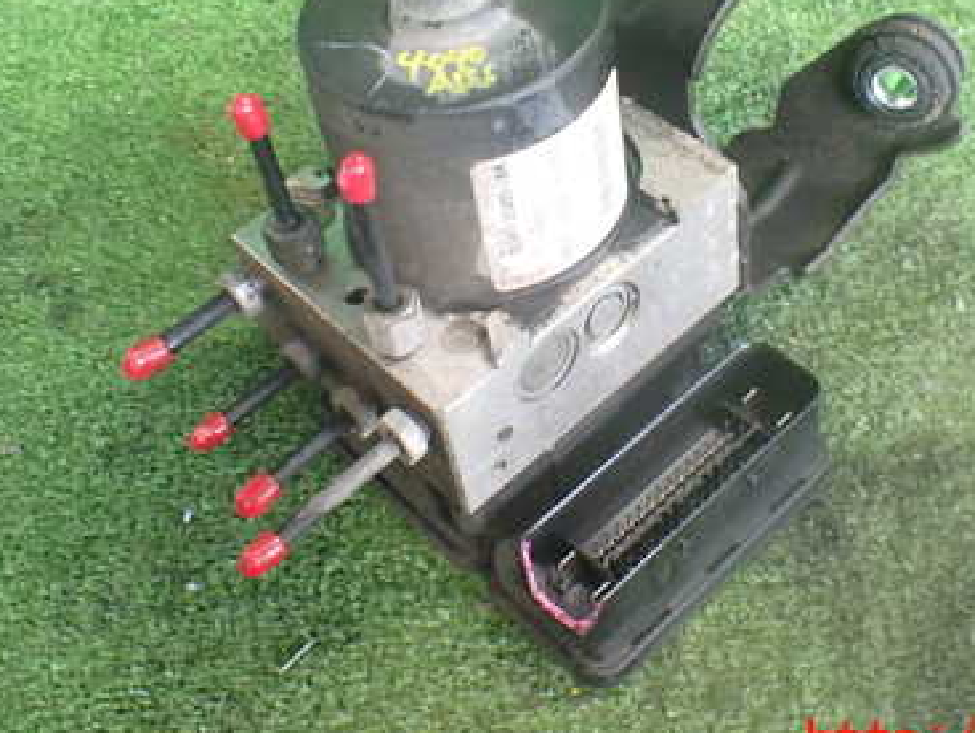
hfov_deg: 38.6
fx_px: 1381
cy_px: 181
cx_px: 608
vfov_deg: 29.3
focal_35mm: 49
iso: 800
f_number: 2.3
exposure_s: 1/50
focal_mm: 5.4
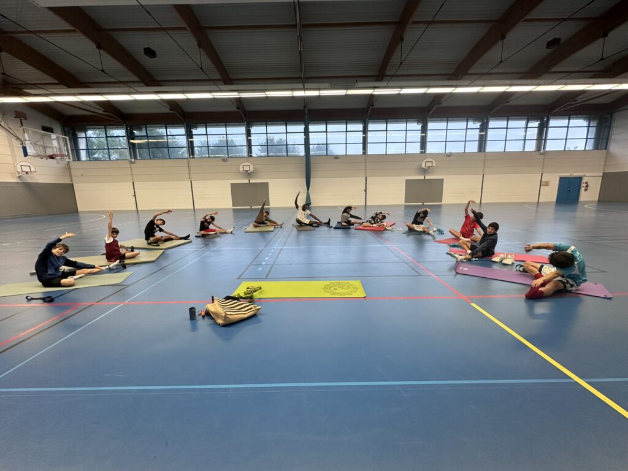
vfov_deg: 85.7
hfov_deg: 102.1
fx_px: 254
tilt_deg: -10.2
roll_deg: +1.1
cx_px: 314
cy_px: 236
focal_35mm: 14
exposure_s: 1/99
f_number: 2.2
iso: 160
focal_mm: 2.22
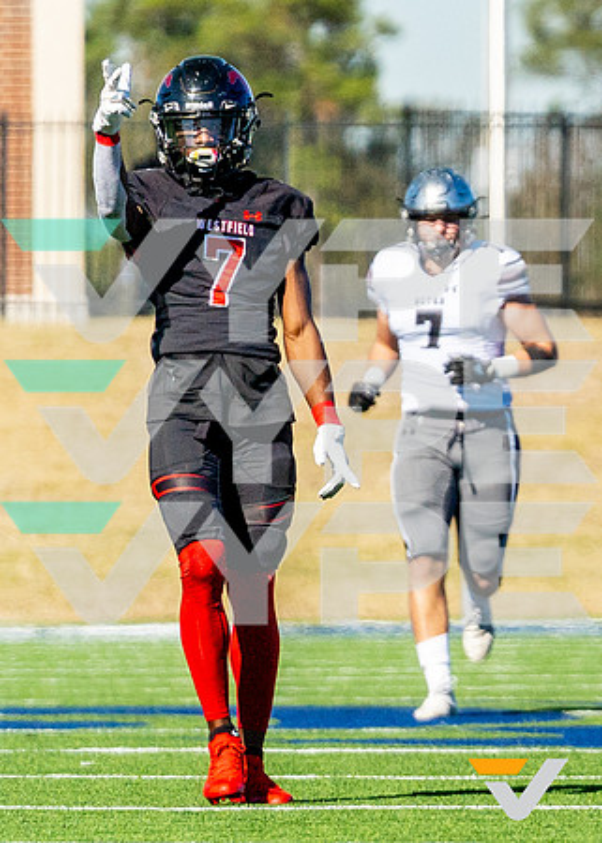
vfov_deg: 2.8
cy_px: 374
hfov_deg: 2.0
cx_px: 1330
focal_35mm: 717
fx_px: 17169
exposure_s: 1/3200
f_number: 2.8
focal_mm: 200
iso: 400
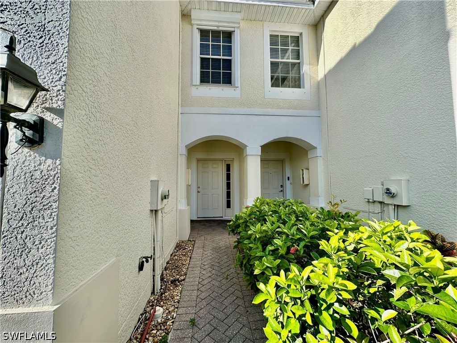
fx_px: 185
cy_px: 172
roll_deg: +0.0
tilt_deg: +3.8
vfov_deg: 85.7
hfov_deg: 102.1
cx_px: 228
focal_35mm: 14
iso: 40
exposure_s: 1/711
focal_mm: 2.22
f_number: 2.2
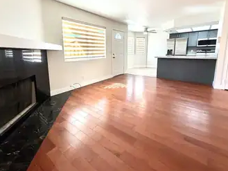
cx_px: 103
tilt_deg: -8.4
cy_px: 68
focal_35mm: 17
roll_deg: +1.6
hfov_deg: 90.7
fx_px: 112
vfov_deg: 73.9
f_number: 2.2
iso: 250
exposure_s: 1/120
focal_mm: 2.22
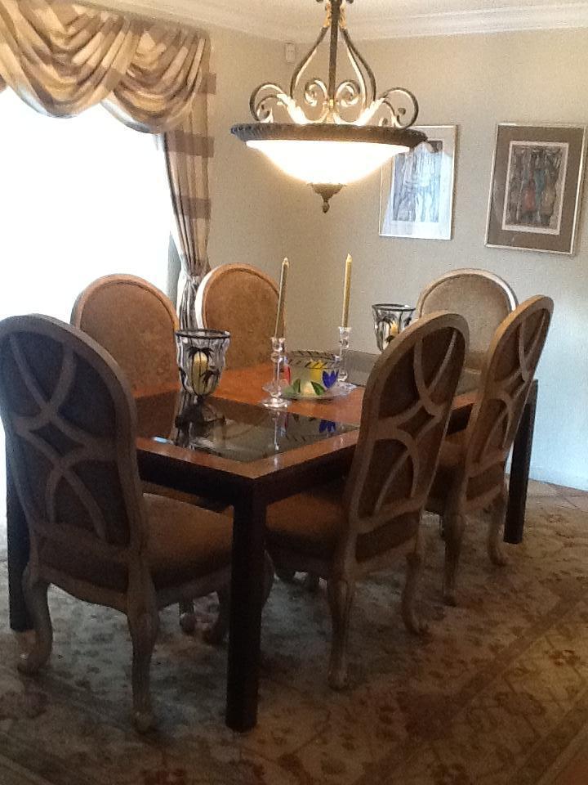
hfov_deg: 32.9
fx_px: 997
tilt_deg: -14.3
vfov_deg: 42.9
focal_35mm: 44
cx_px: 294
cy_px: 392
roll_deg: -3.7
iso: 250
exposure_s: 1/30
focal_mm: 2.03
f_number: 2.4
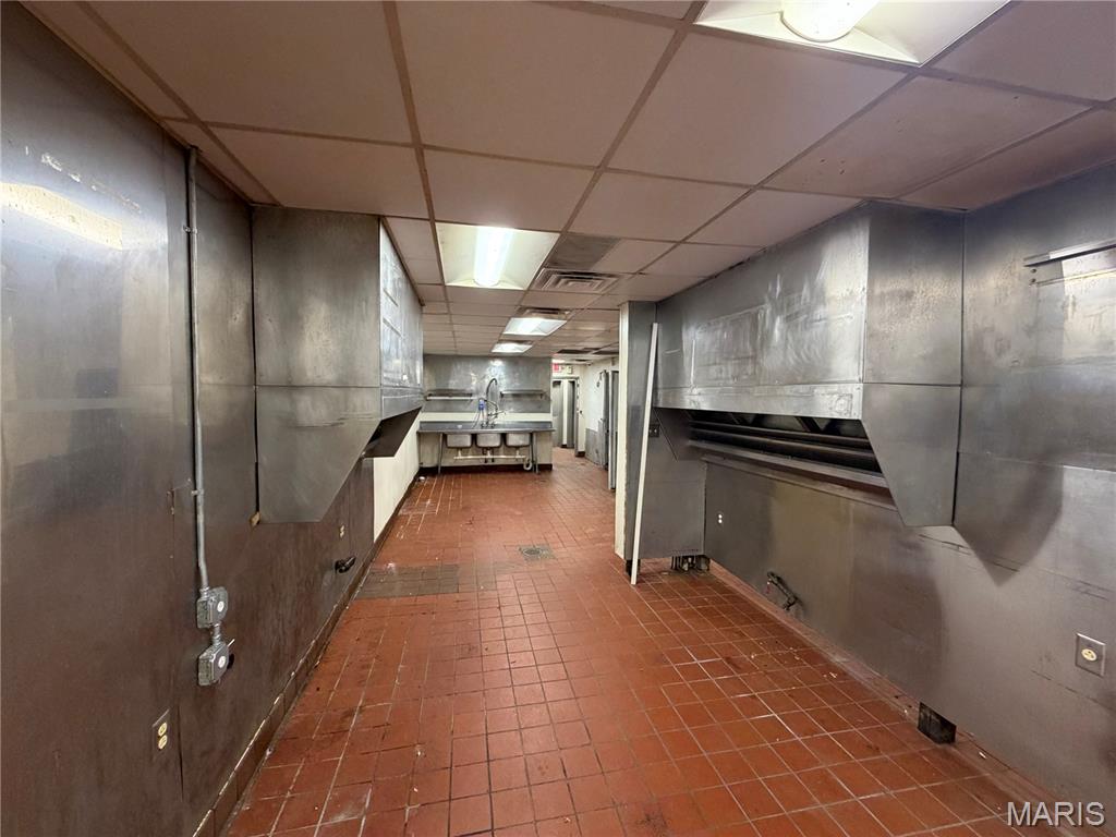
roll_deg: -0.2
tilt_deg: -2.8
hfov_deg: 102.1
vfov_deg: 85.7
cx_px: 558
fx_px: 451
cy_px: 418
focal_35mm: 14
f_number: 2.2
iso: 320
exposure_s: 1/103
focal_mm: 2.22
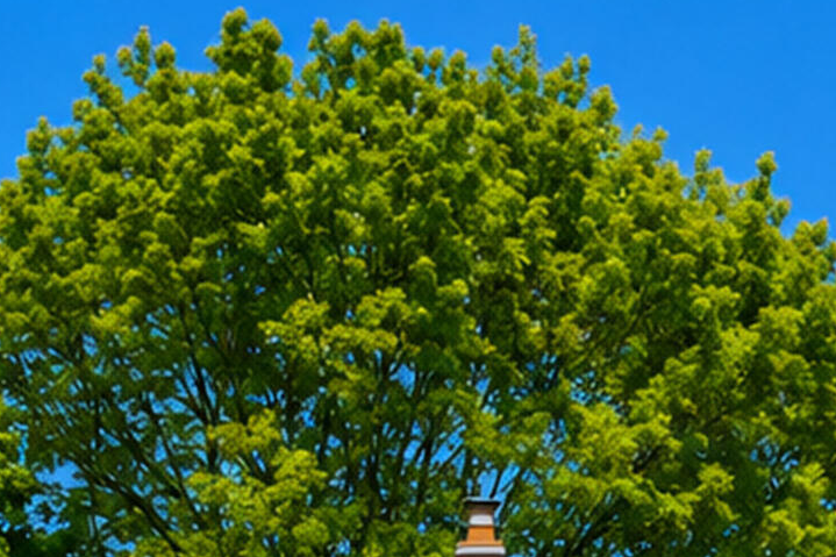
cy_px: 897
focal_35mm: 123
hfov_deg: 16.6
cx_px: 508
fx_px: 2858
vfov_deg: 10.6
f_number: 8
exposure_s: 1/125
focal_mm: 29.5
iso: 100
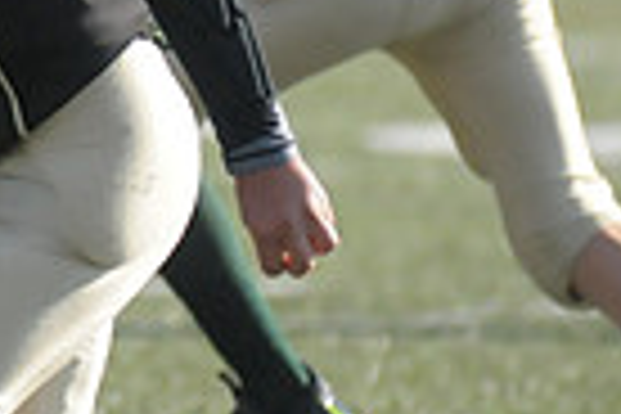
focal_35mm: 1635
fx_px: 28202
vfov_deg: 0.8
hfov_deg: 1.3
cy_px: -137
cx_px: -657
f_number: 4
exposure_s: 1/5000
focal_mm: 260
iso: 1600
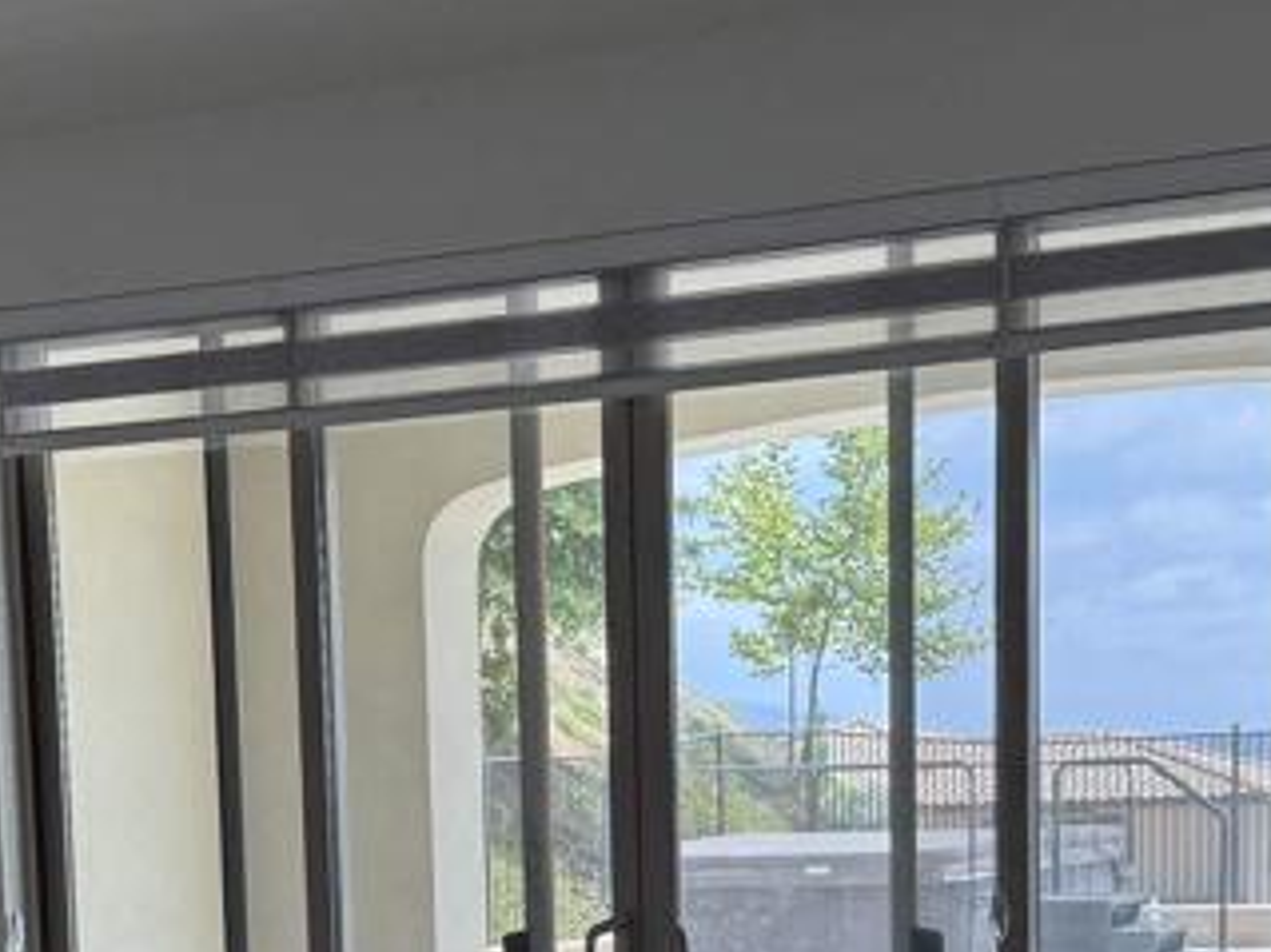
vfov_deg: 18.4
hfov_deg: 25.2
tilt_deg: -6.0
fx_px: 2826
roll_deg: +1.9
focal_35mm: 77
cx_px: 410
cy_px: 1064
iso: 100
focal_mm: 6.76
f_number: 1.78
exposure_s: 1/559
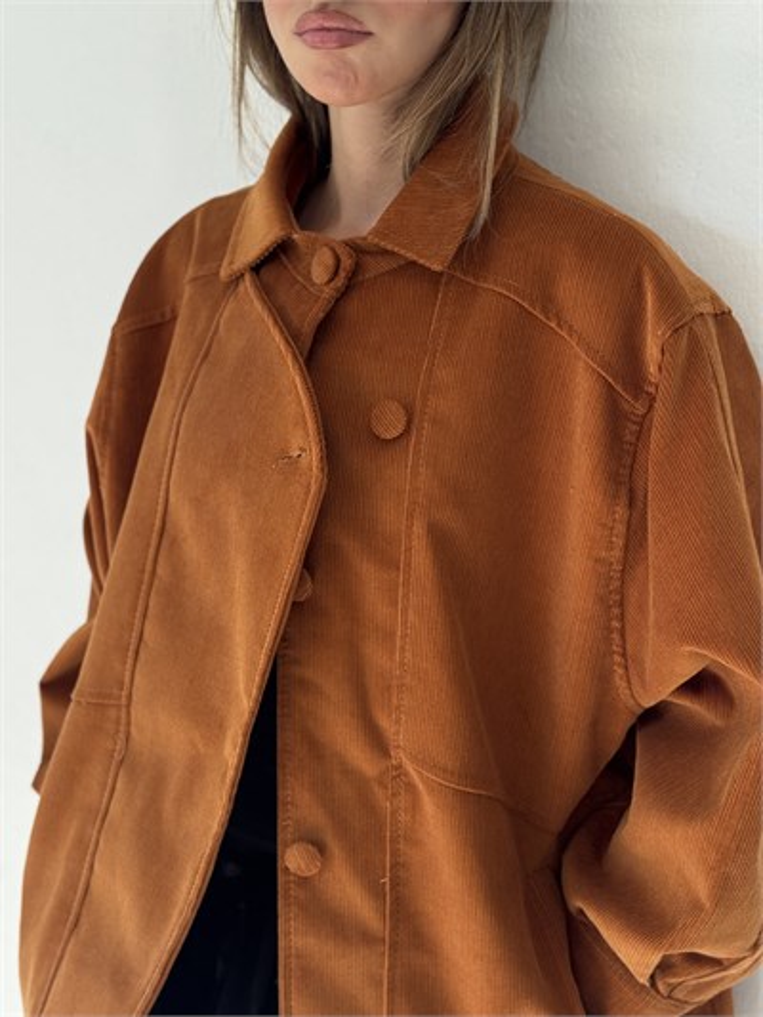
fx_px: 1410
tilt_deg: -12.7
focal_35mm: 48
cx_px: 382
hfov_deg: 30.3
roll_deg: +0.2
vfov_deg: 39.6
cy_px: 508
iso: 80
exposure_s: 1/171
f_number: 1.78
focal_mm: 6.76
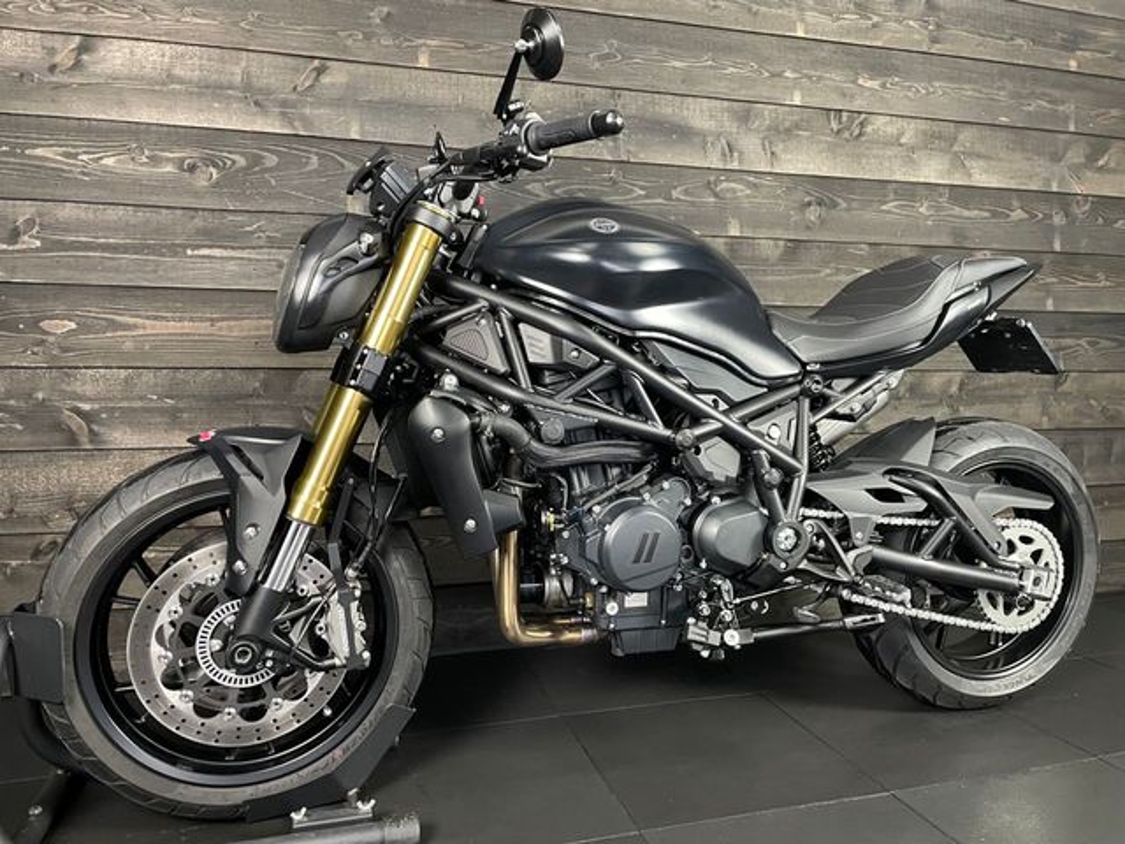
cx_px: 562
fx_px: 845
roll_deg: -0.5
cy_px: 422
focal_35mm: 26
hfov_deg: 67.3
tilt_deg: -3.1
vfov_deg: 53.1
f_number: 1.6
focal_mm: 4.2
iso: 400
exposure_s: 1/33
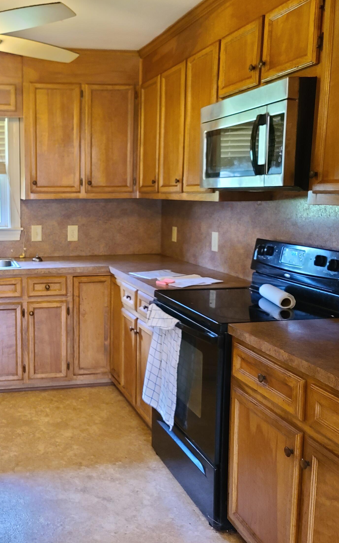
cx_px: 47
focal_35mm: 36
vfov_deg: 54.0
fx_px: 532
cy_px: 269
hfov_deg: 33.8
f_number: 1.8
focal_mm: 7
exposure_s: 1/40
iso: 500
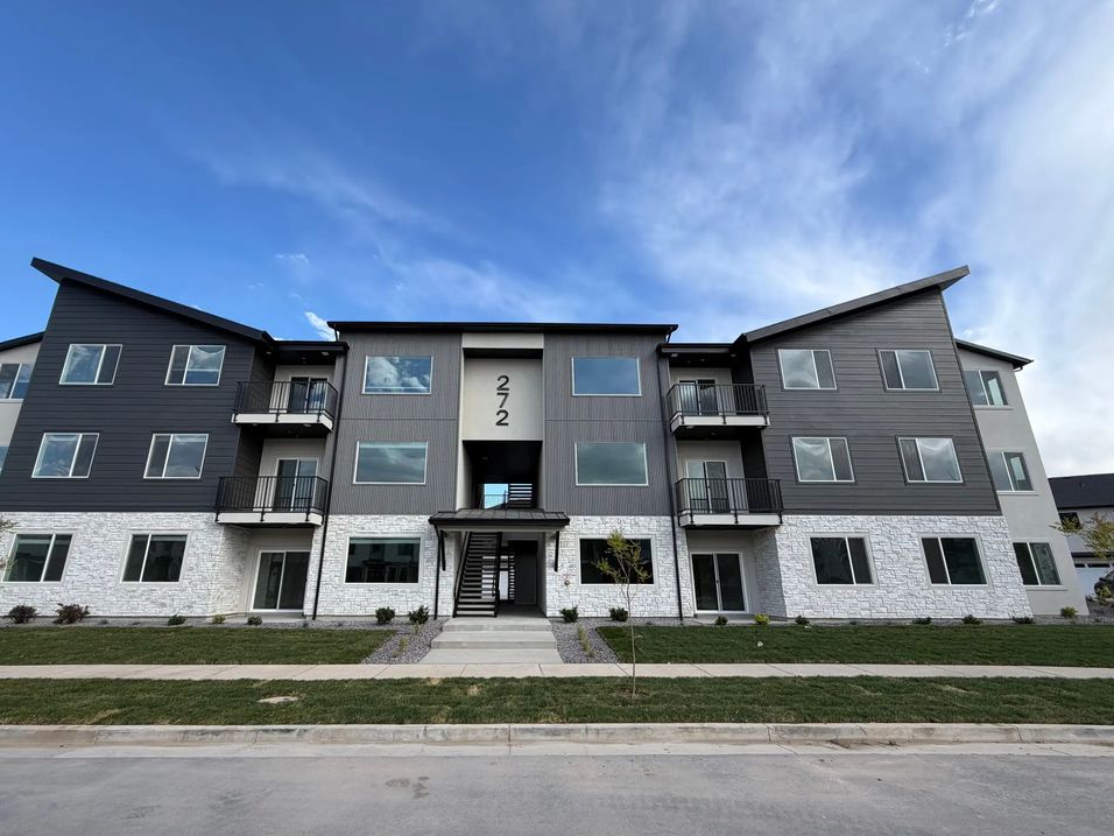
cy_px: 445
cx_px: 523
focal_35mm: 15
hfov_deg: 98.1
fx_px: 483
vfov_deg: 81.6
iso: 40
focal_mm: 2.22
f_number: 2.2
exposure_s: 1/717
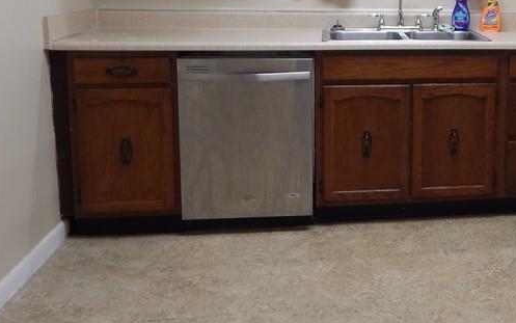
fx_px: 675
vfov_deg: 26.3
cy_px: 58
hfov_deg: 38.7
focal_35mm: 48
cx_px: 471
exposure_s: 1/30
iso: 140
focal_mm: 4
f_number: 3
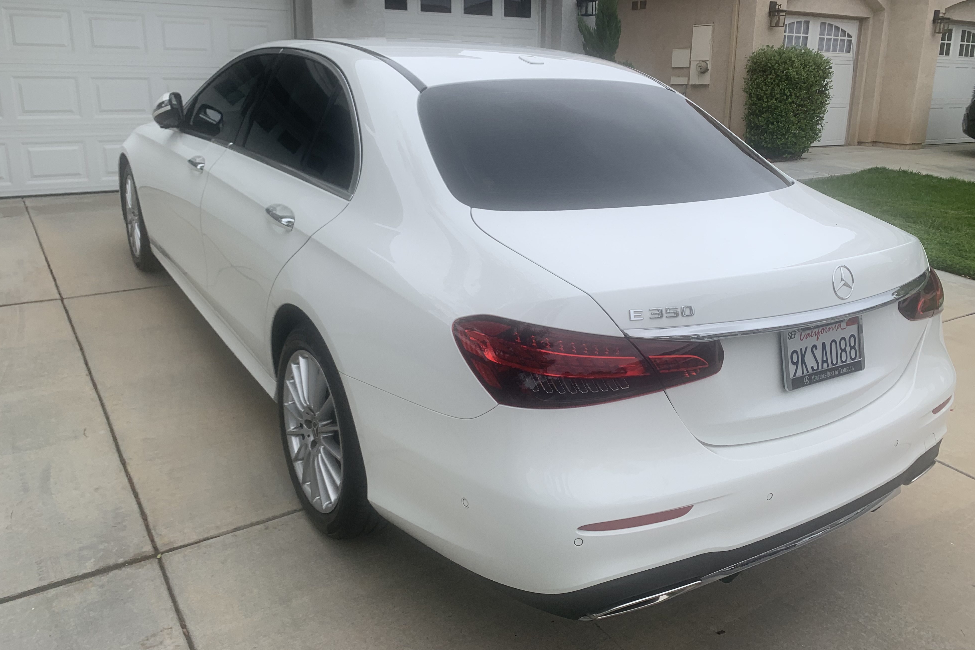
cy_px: 278
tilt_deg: -14.1
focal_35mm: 28
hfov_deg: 65.5
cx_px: 491
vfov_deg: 46.3
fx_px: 758
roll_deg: +0.6
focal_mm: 4.25
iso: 25
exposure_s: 1/737
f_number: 1.8
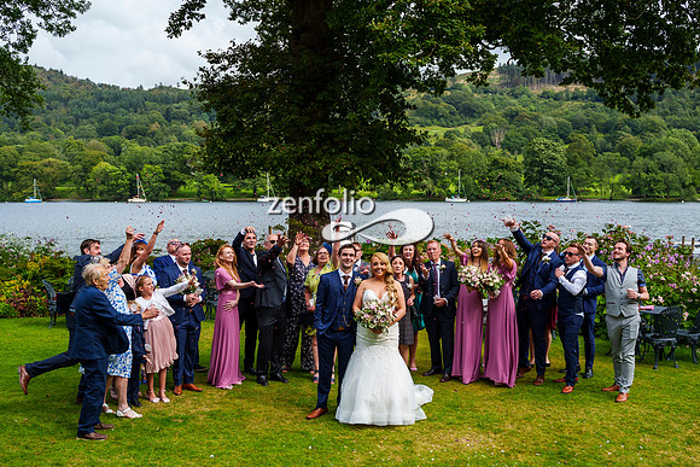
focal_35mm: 38
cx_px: 357
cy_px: 273
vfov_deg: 35.2
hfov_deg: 50.9
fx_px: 735
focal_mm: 32
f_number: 3.5
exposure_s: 1/4000
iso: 400
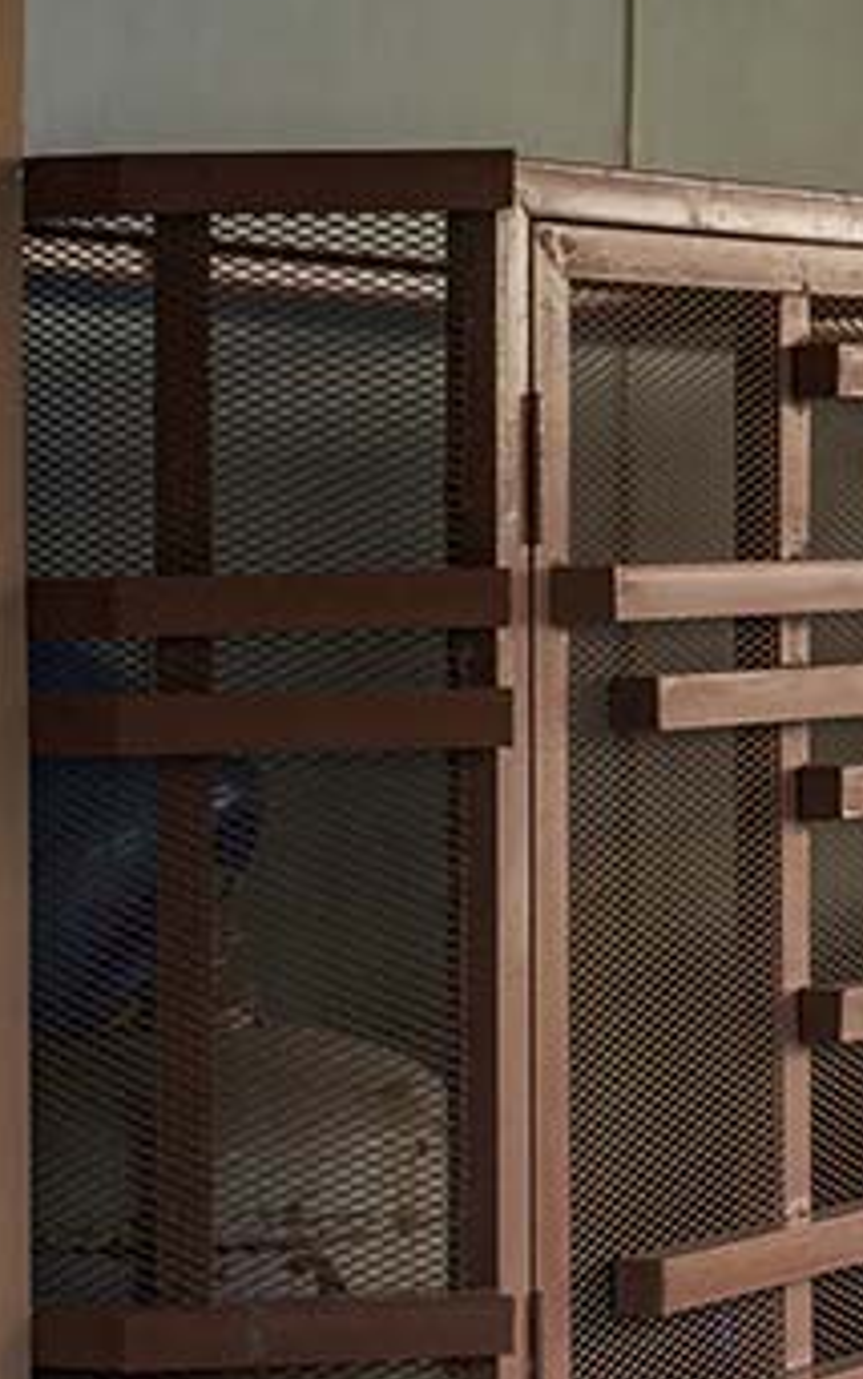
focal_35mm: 120
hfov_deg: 9.9
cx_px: 1899
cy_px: 704
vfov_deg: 17.4
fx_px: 4512
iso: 500
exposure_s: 1/250
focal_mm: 42
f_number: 8
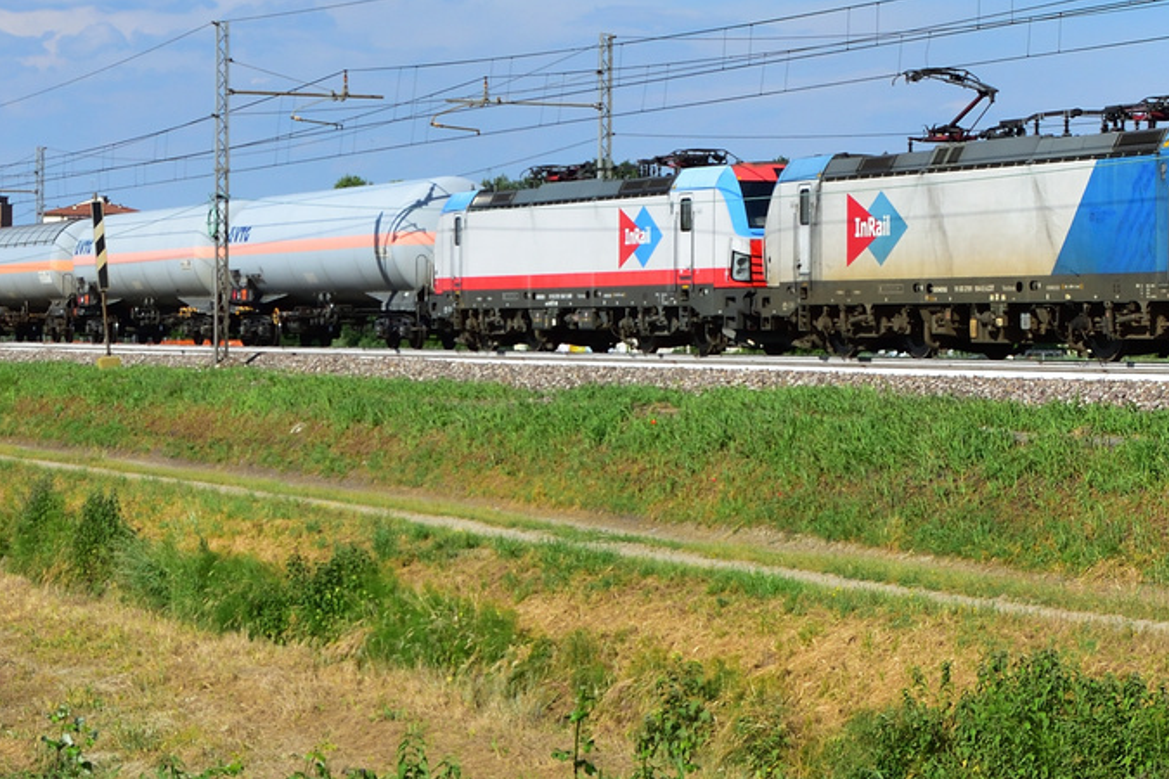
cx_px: 520
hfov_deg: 18.4
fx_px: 3604
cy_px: 261
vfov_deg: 12.3
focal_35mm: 111
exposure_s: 1/800
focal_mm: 26
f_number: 7.1
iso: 200
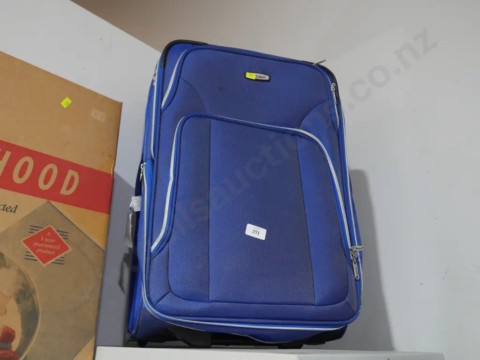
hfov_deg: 53.9
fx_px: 472
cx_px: 240
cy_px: 180
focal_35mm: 34
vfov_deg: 41.8
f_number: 4
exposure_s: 1/60
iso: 1600
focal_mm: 17
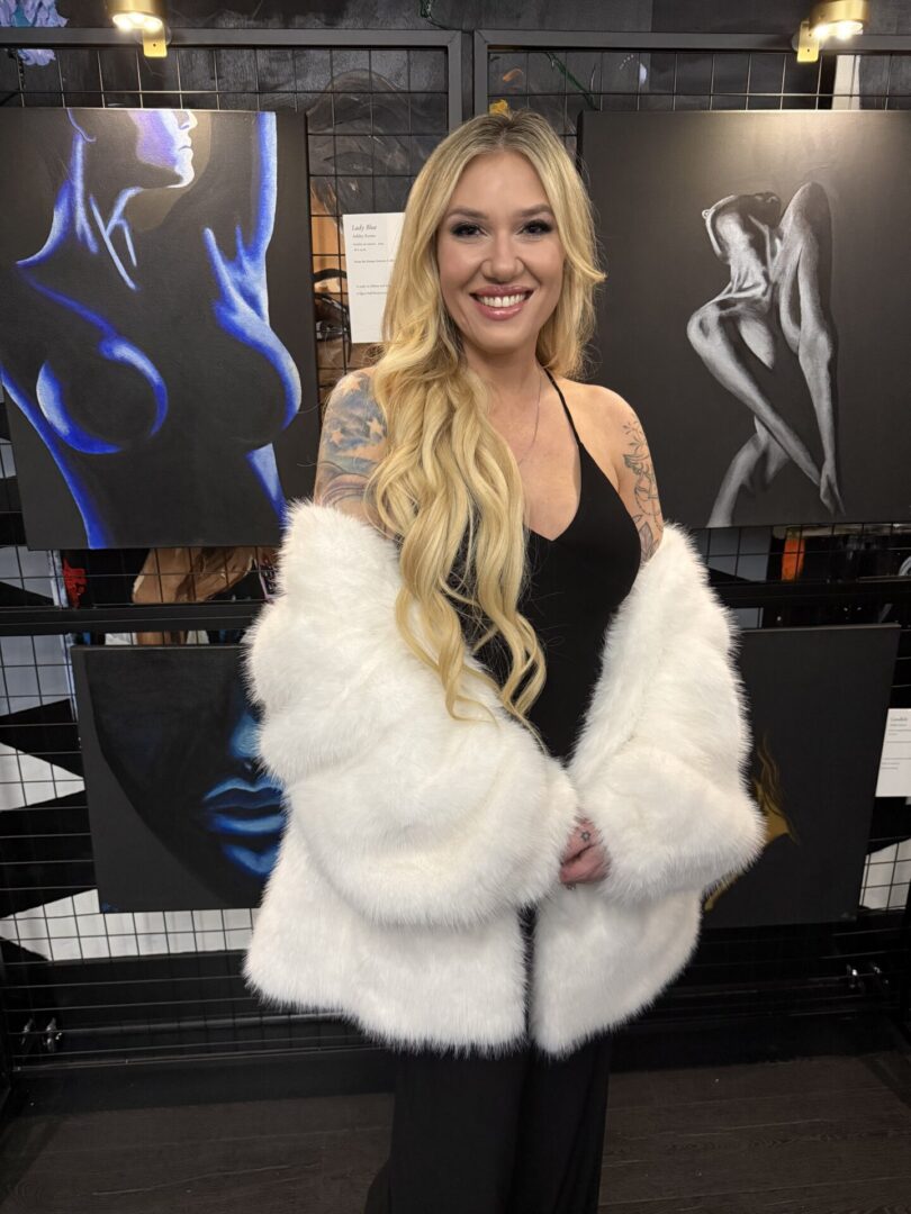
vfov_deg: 71.6
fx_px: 842
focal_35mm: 24
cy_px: 607
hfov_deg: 56.8
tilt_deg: -17.1
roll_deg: +0.4
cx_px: 456
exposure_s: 1/40
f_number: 1.78
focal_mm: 6.76
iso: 640
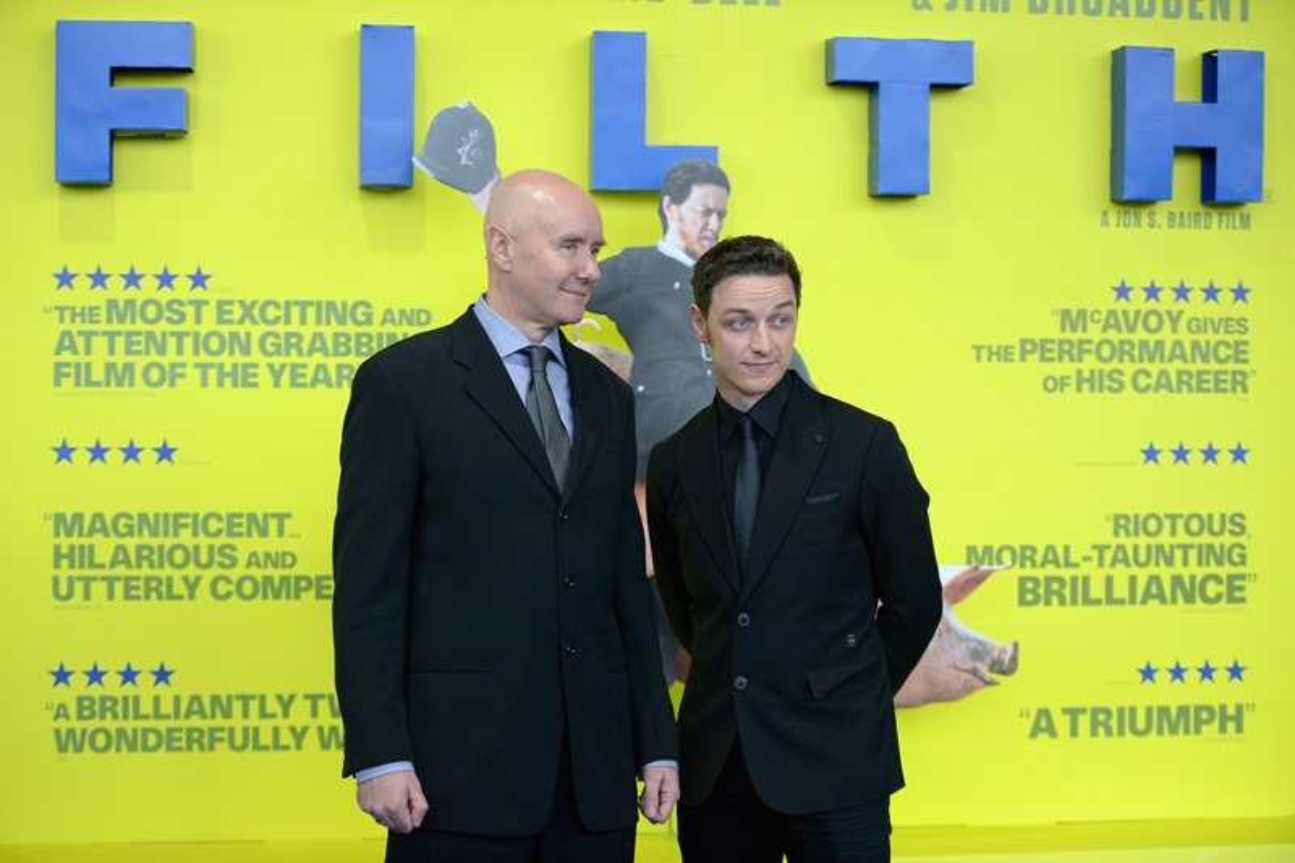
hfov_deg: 28.8
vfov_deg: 19.4
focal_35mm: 70
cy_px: 432
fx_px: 2517
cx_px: 648
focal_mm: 70
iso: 4000
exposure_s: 1/800
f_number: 2.8
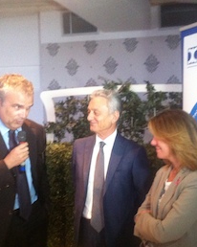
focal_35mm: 53
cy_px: 137
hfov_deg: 28.5
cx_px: 122
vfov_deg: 35.3
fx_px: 387
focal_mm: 3.85
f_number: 2.8
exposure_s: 1/15
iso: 500
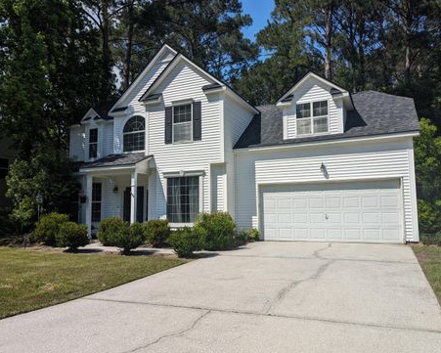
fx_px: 339
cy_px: 177
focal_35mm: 26
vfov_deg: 54.9
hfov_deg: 66.0
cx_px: 234
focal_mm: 6.81
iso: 59
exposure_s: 1/3906
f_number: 1.85
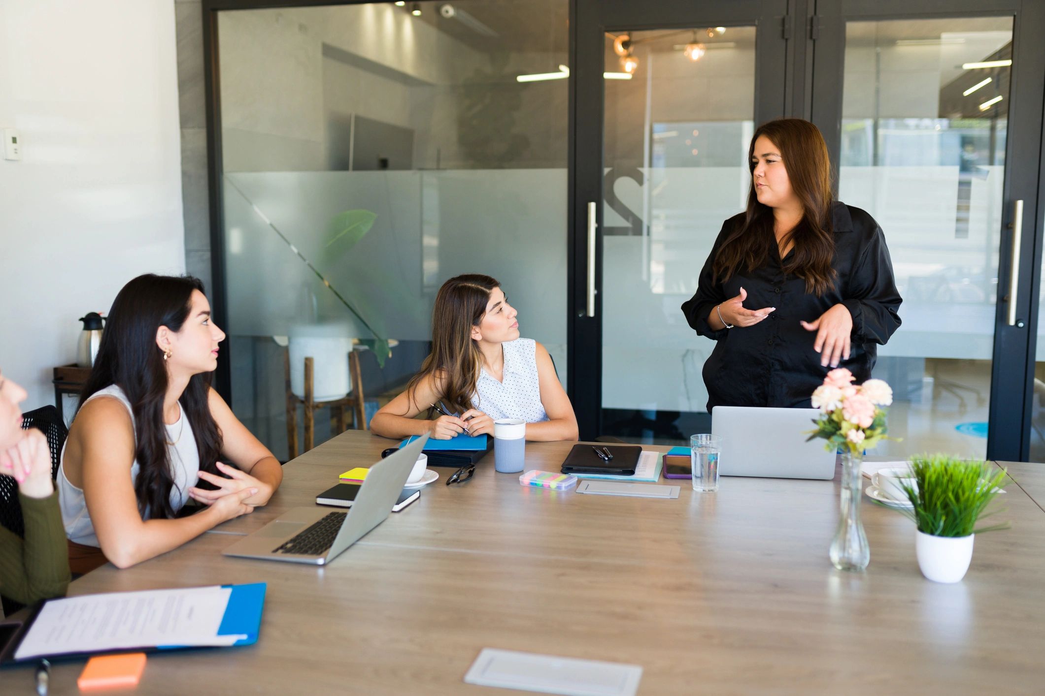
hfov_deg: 54.4
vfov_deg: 37.9
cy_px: 348
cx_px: 522
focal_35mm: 35
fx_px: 1016
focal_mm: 35
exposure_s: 1/160
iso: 200
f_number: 1.8
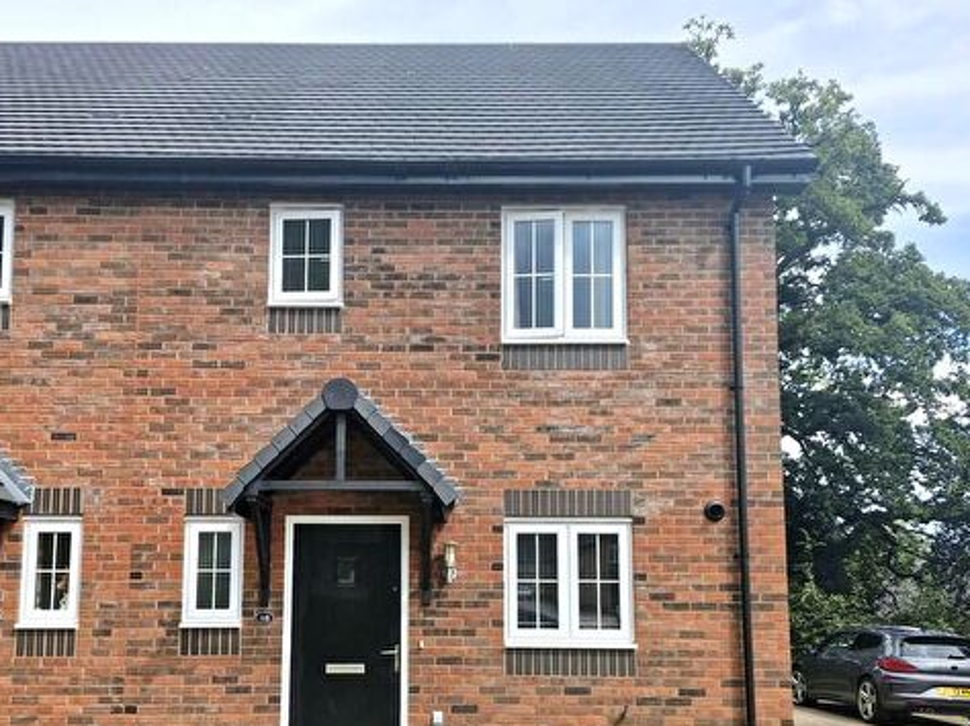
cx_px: 432
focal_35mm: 34
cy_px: 504
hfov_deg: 53.9
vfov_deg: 41.0
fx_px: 952
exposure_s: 1/1667
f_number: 1.8
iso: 50
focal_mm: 5.54
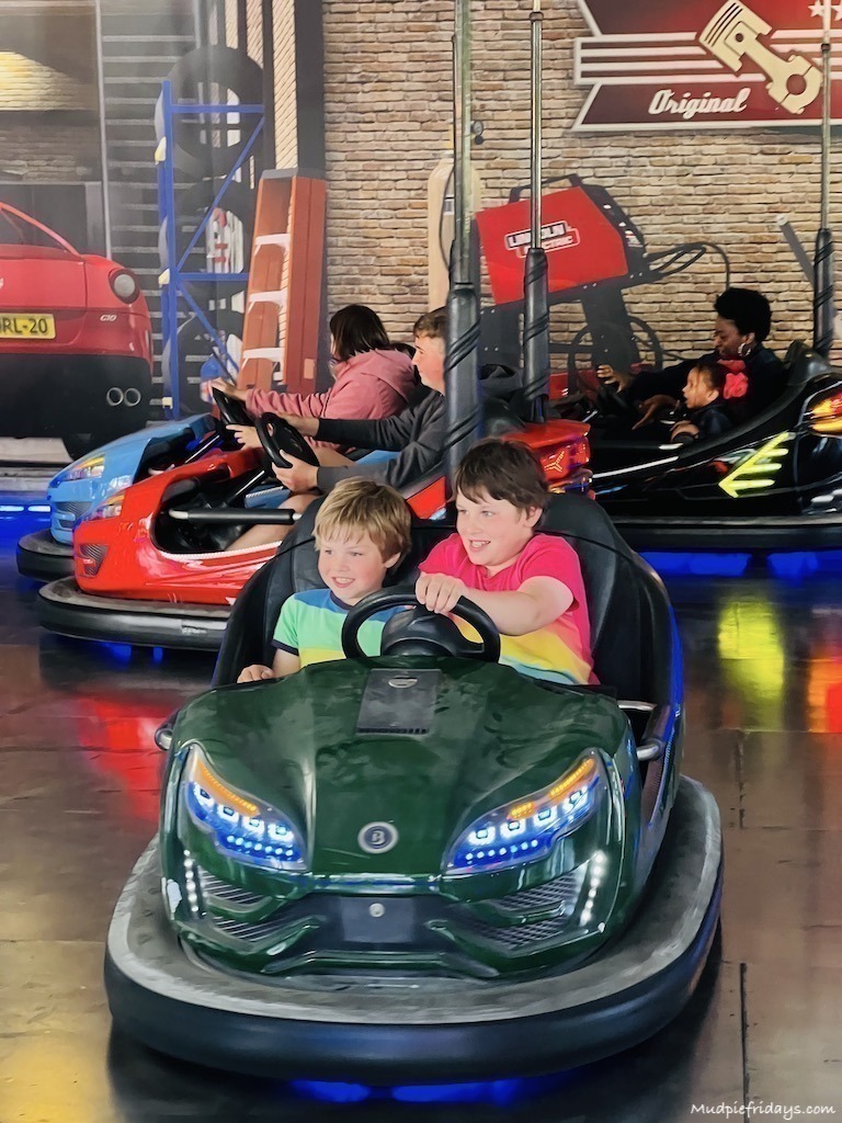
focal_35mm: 77
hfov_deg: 19.1
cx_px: 421
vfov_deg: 25.3
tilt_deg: -7.6
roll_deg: -1.5
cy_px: 562
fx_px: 2497
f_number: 2.8
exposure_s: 1/100
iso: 400
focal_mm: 9
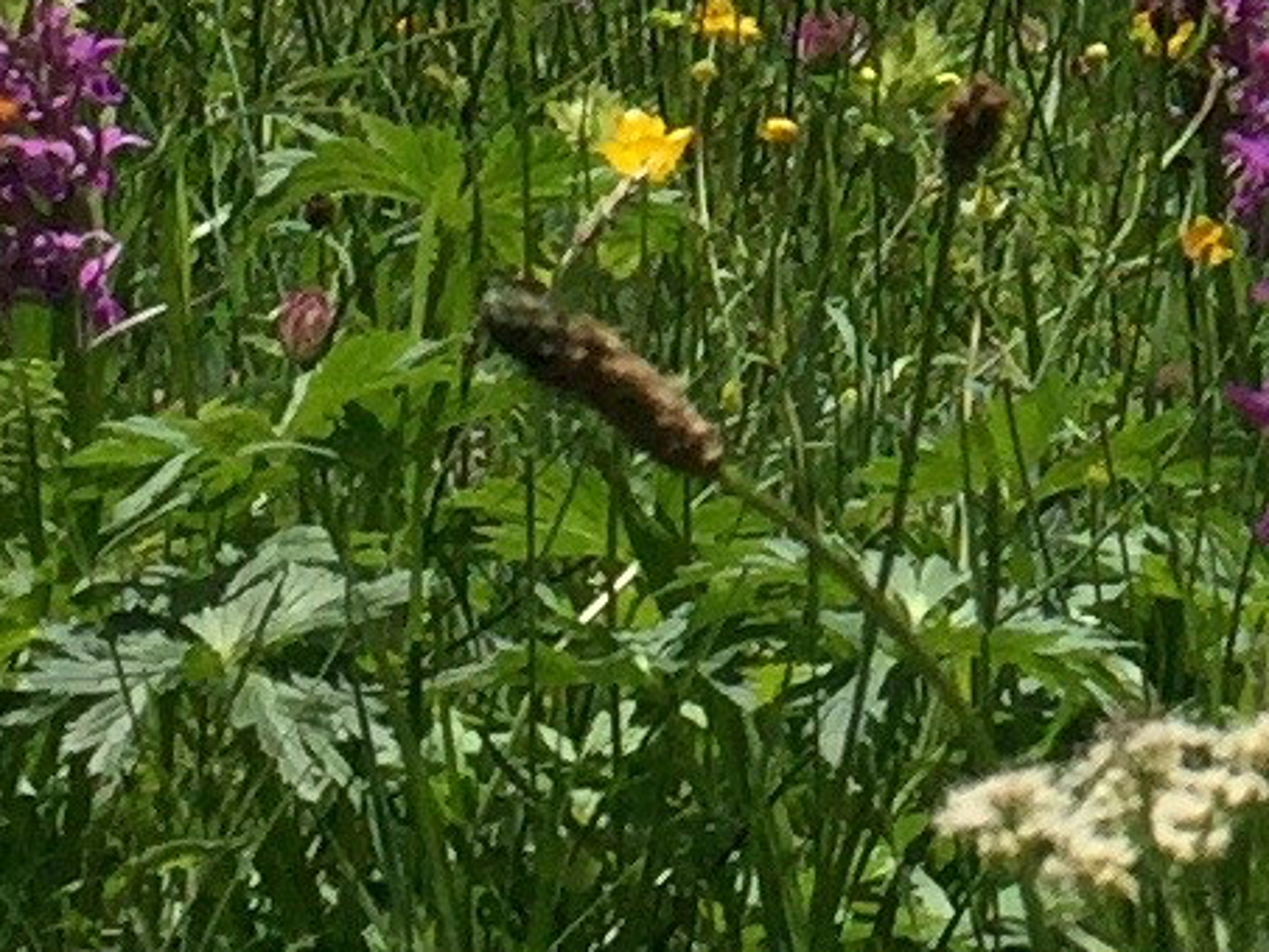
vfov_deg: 6.9
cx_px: 2277
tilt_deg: -8.7
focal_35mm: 209
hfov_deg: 9.1
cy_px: -955
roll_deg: +0.7
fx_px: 7664
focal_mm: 4.15
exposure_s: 1/5650
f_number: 2.2
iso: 32
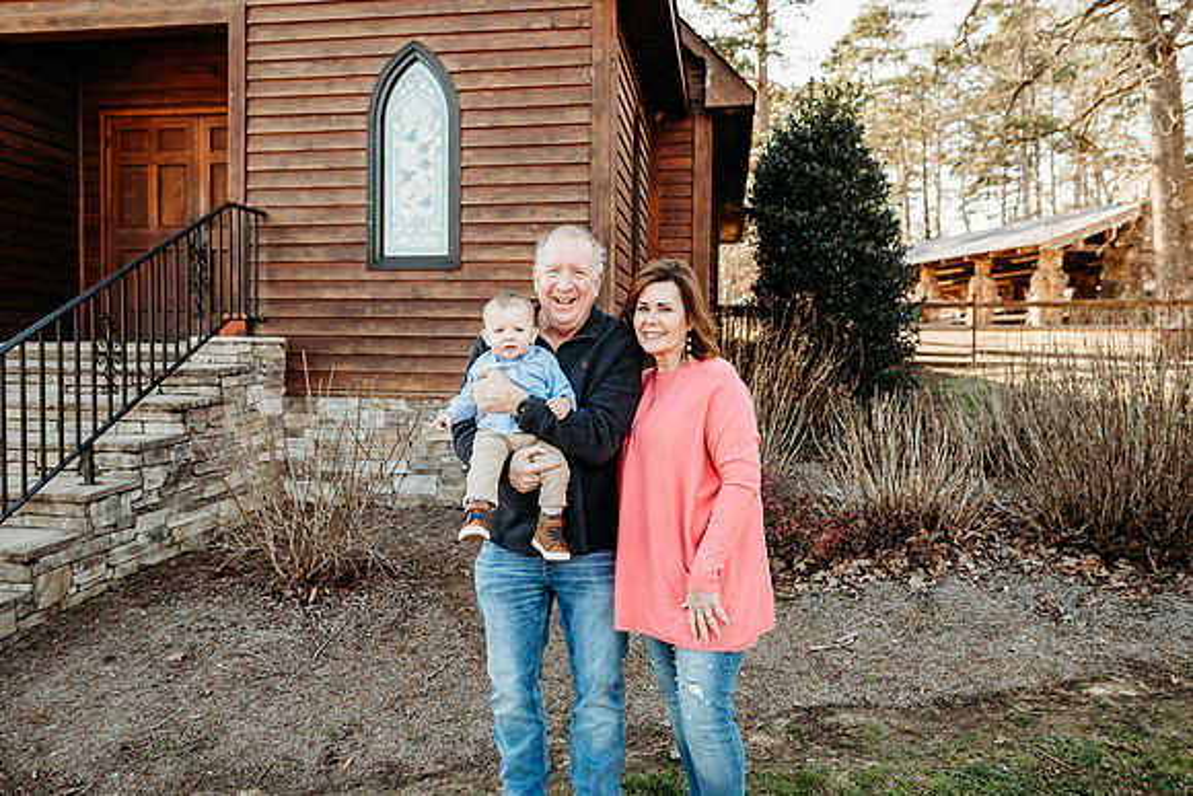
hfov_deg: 70.8
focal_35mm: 25
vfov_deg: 50.8
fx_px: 839
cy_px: 397
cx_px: 578
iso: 250
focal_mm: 24
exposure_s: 1/320
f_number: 2.8
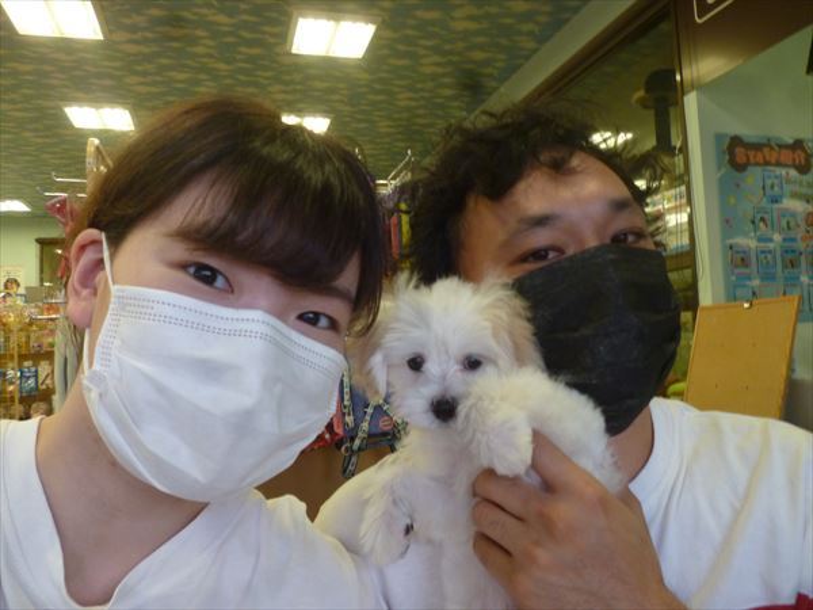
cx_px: 406
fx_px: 658
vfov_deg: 49.7
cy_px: 305
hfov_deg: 63.4
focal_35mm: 28
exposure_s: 1/60
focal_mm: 5
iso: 200
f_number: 3.1
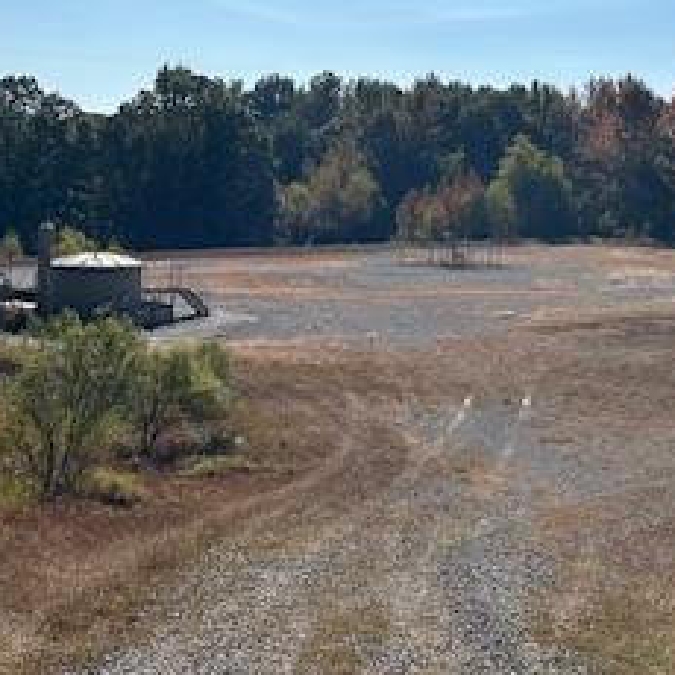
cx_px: 531
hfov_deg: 28.5
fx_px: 1302
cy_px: 164
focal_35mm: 59
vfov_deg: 28.6
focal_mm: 6.86
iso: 80
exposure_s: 1/10753
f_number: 1.78
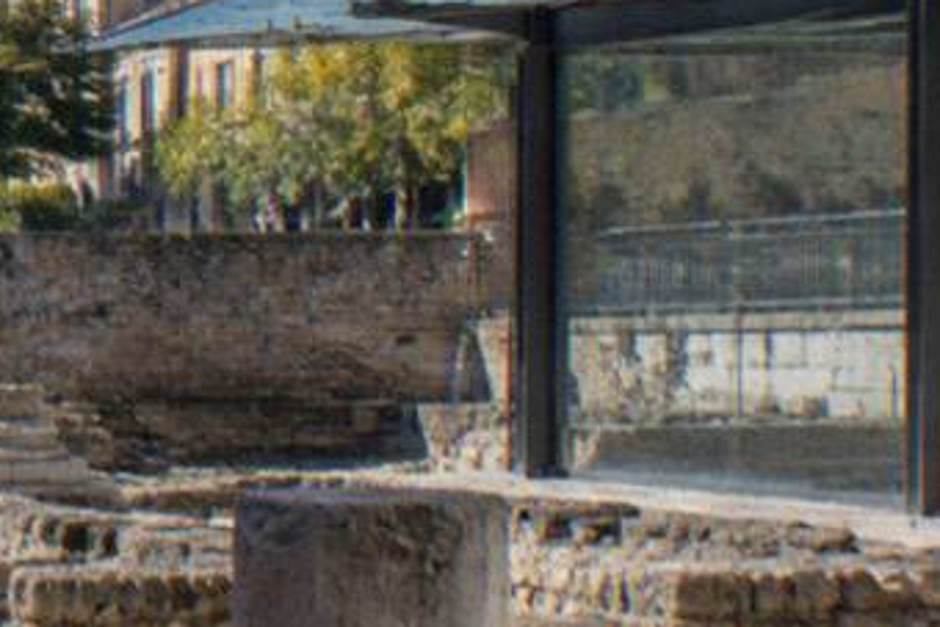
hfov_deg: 13.7
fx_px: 3761
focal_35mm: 144
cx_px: -318
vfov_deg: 9.5
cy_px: 409
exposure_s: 1/500
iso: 640
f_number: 5.6
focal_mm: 49
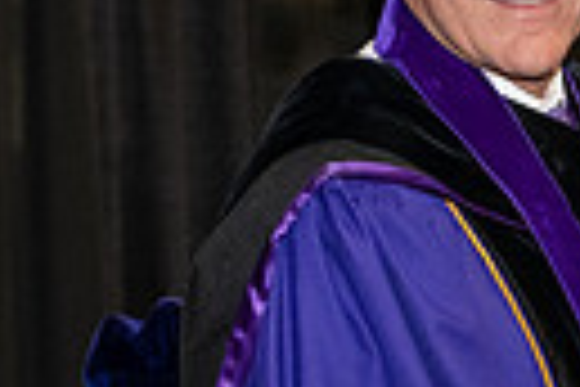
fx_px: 5075
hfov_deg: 6.5
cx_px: 580
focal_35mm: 315
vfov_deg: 4.4
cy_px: 254
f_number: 5.6
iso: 2500
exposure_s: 1/200
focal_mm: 70
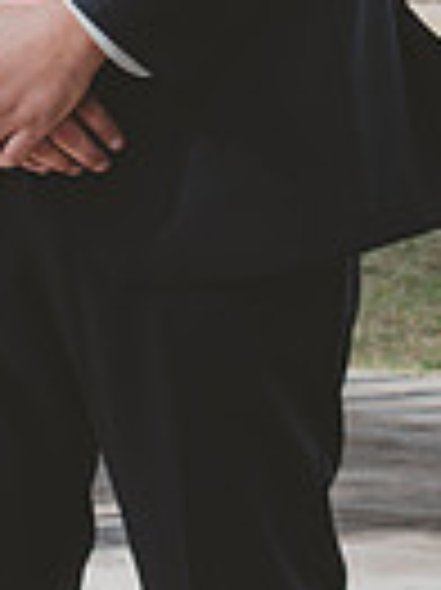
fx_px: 4373
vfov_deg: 7.7
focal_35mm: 257
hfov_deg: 5.7
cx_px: -72
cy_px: -81
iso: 200
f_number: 9
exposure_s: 1/320
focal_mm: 52
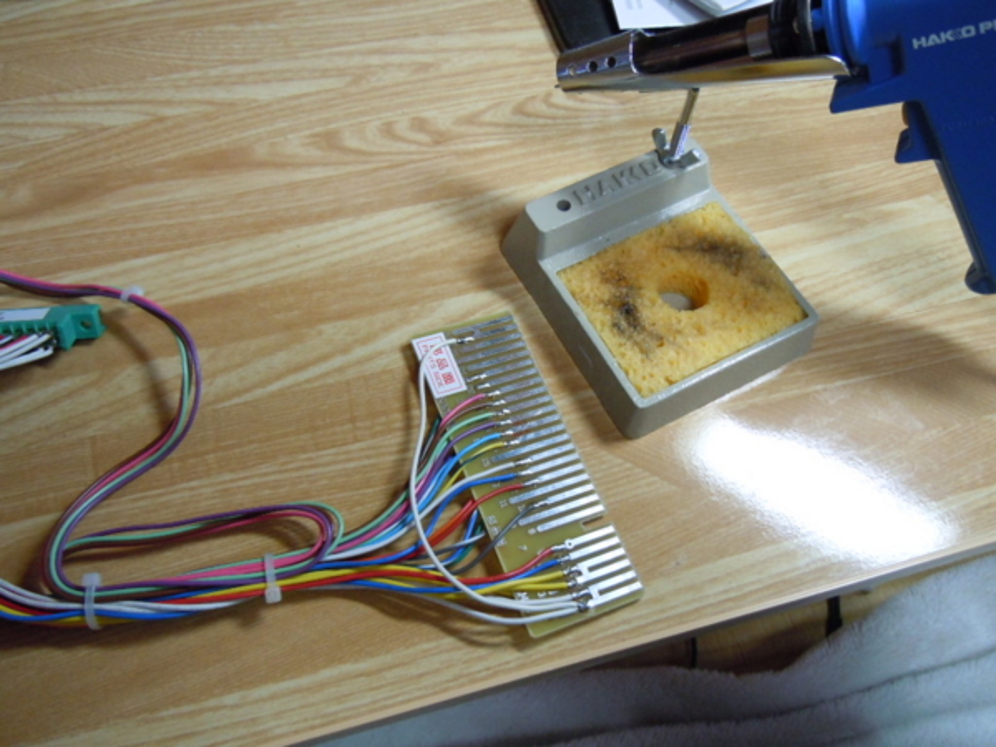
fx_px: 863
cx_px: 498
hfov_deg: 60.0
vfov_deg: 46.8
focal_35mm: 30
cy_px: 374
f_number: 3.5
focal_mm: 5.4
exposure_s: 1/50
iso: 400
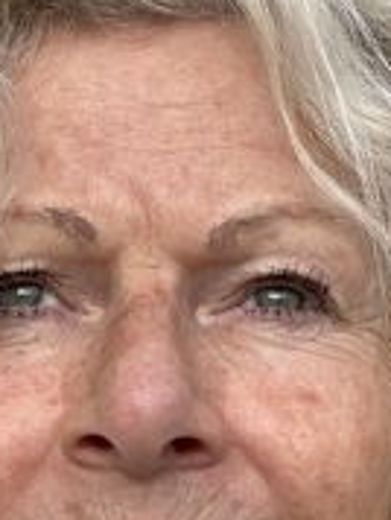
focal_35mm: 101
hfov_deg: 14.7
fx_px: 1517
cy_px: 444
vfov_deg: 19.2
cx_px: 155
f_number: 2.2
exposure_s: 1/220
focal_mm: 2.71
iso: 25
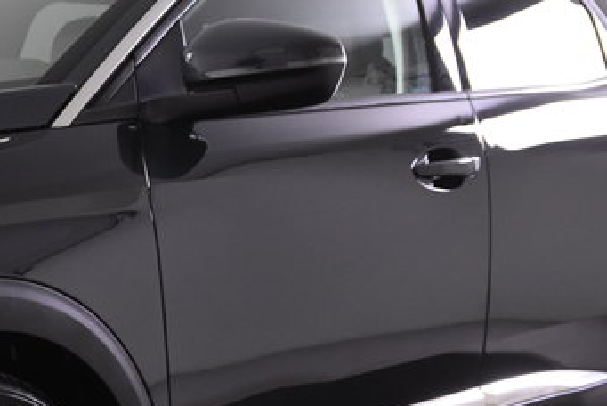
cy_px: 280
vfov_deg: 13.8
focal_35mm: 99
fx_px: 1671
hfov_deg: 19.6
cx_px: -77
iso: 1600
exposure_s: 1/60
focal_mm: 22
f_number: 4
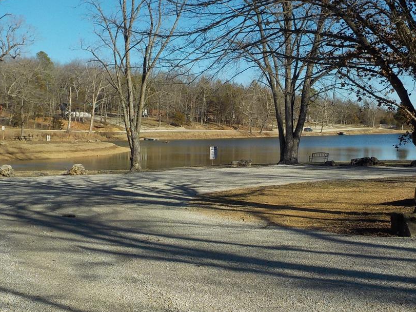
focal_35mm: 48
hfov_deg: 39.6
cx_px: 232
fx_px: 577
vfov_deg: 30.3
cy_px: 161
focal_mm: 5.2
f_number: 3.7
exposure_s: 1/1250
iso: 125
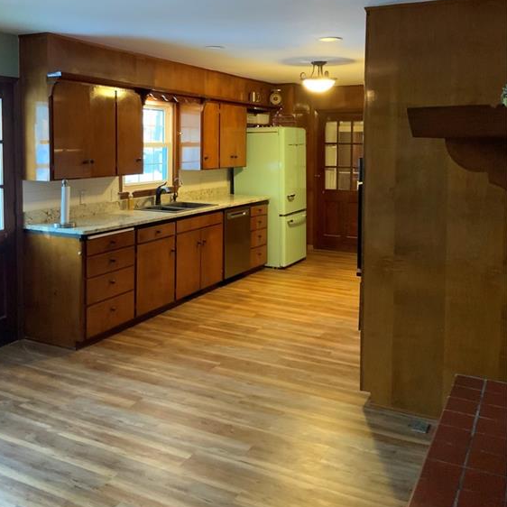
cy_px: 173
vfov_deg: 46.6
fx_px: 580
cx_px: 249
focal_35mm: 35
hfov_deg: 47.2
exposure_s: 1/40
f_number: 1.8
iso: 320
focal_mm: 3
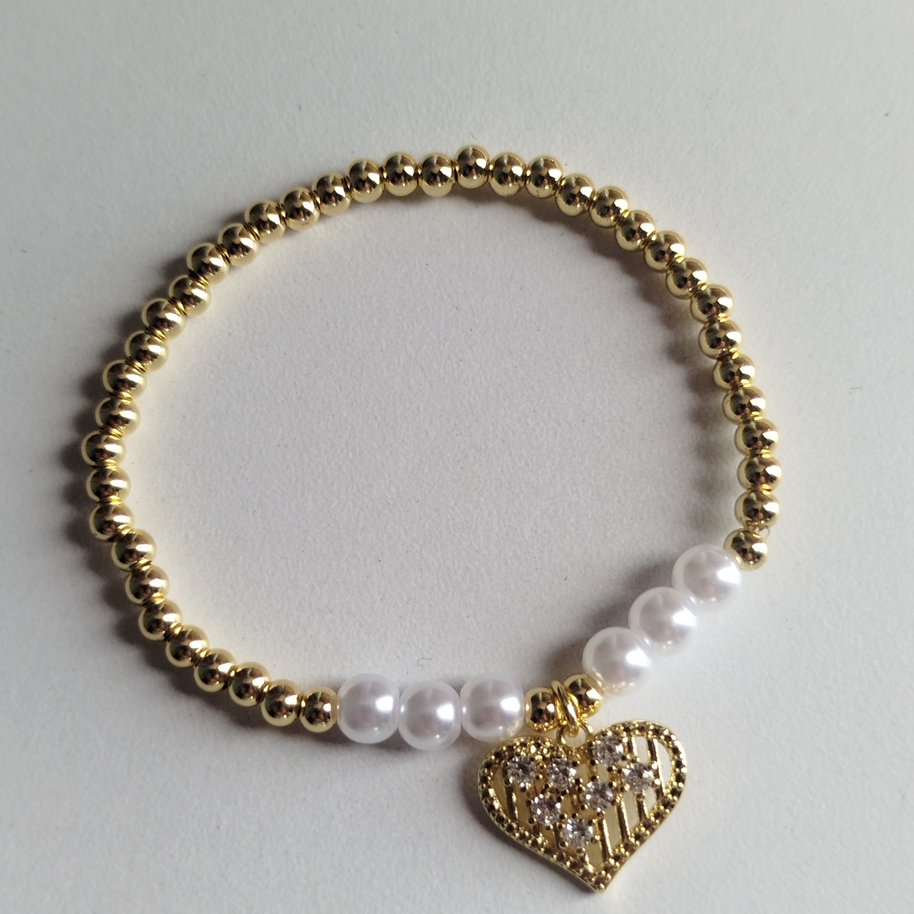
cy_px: 466
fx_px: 1613
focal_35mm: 54
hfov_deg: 31.6
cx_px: 452
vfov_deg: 31.6
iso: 100
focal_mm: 5.31
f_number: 1.7
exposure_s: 1/120
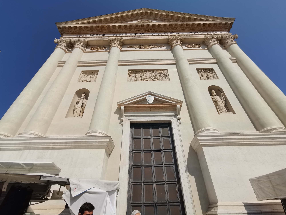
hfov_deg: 91.0
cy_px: 108
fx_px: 140
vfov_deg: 74.7
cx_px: 143
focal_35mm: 17
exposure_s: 1/2674
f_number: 2.2
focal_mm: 2.23
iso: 50
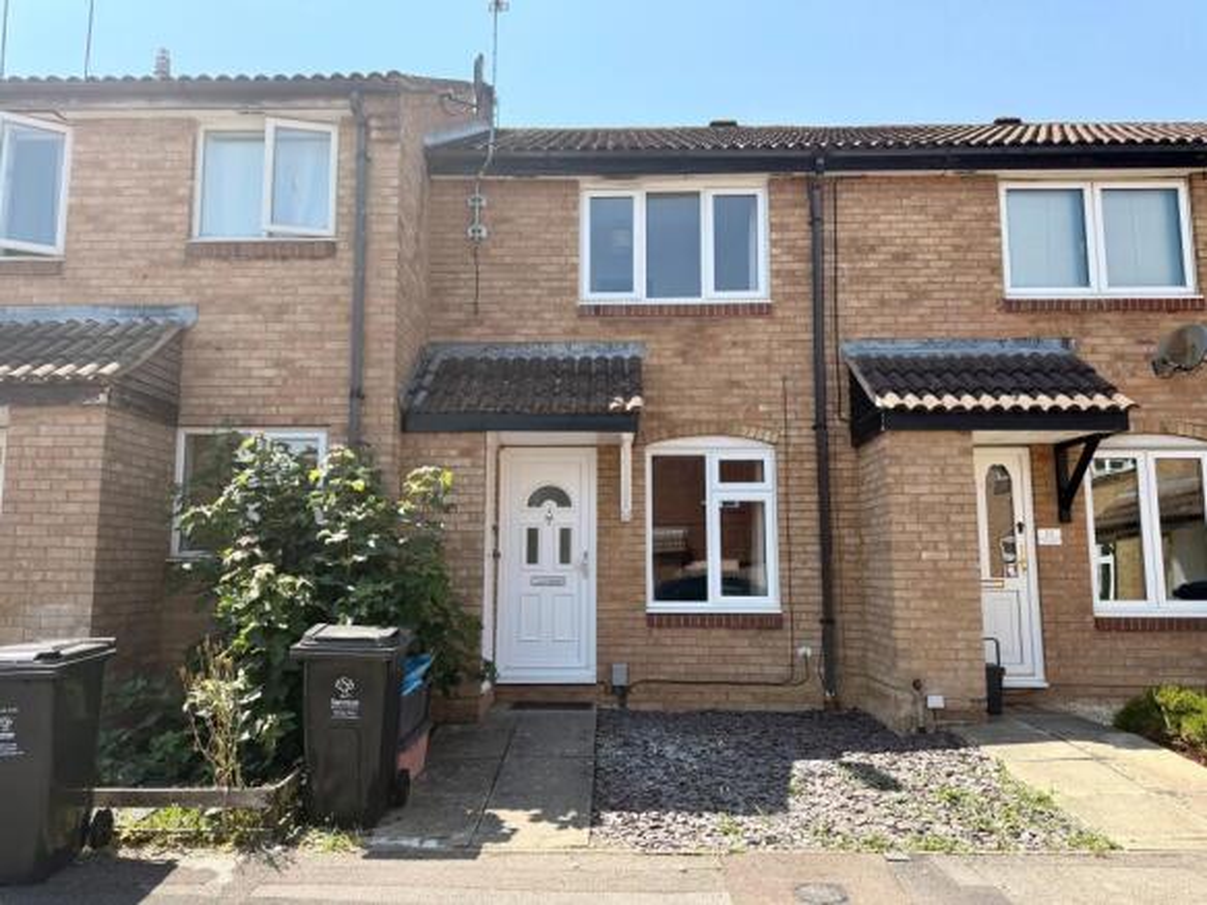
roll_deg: +0.2
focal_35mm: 24
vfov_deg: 56.8
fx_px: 837
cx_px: 604
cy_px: 452
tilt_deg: +7.3
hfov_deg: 71.6
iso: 80
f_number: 1.78
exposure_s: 1/2000
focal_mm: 6.76
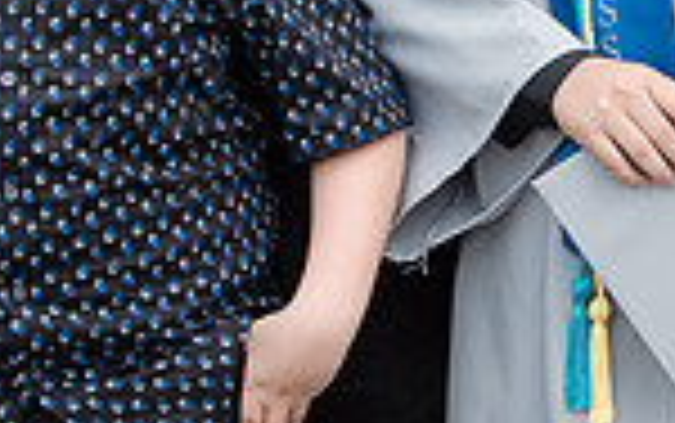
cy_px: -49
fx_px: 3111
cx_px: 796
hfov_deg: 12.1
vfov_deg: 7.7
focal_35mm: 169
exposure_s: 1/400
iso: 200
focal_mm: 38
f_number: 5.6
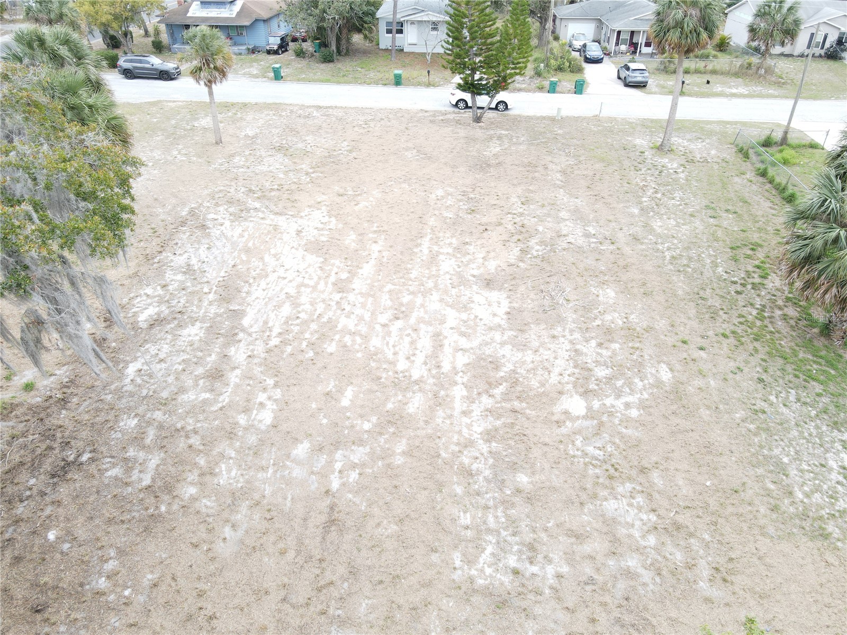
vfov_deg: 56.8
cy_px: 318
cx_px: 424
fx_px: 587
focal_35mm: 24
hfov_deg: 71.6
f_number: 2.8
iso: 110
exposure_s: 1/25
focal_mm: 4.5
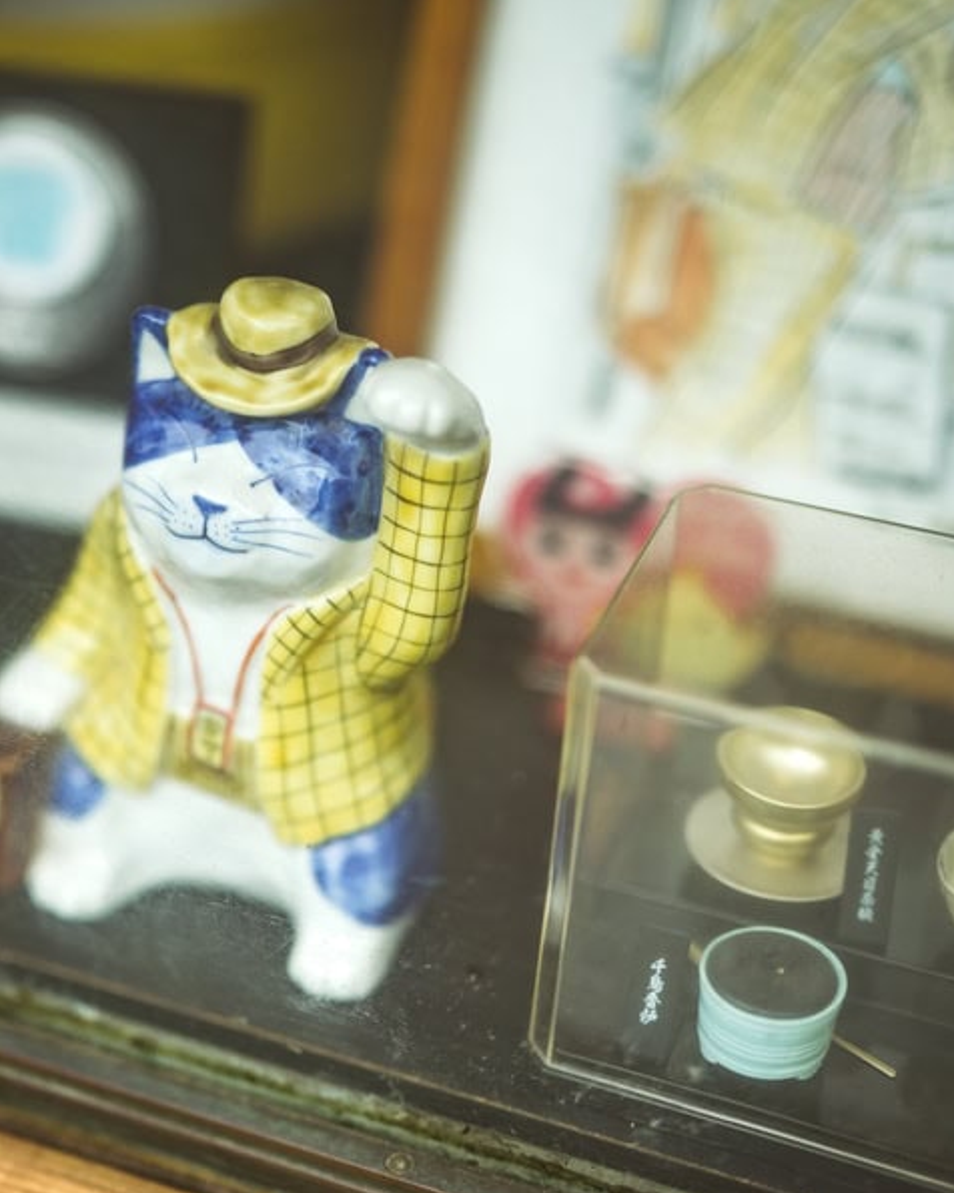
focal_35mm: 71
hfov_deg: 21.4
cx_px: 226
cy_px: 600
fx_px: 2506
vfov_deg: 26.8
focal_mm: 50
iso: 400
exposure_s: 1/8000
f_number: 1.2
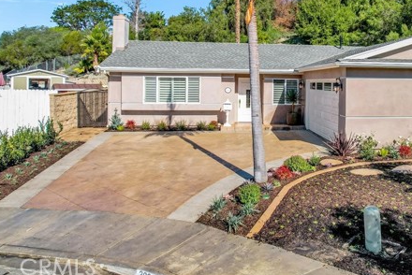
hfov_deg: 57.2
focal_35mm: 32
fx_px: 366
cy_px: 81
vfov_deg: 40.4
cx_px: 280
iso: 100
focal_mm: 8.38
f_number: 2.8
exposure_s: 1/250
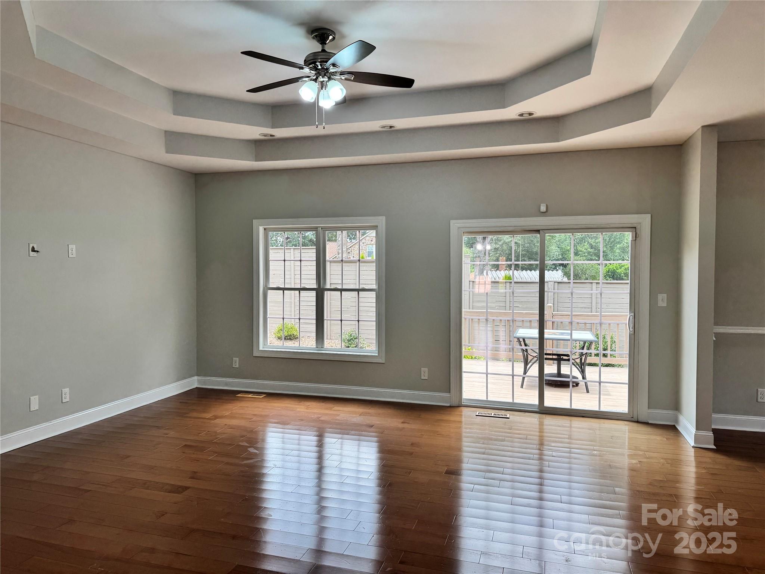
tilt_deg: -1.8
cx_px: 382
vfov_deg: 56.8
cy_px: 287
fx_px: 530
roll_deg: +0.6
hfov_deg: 71.6
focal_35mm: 24
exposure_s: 1/120
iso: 80
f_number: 1.78
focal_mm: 6.76
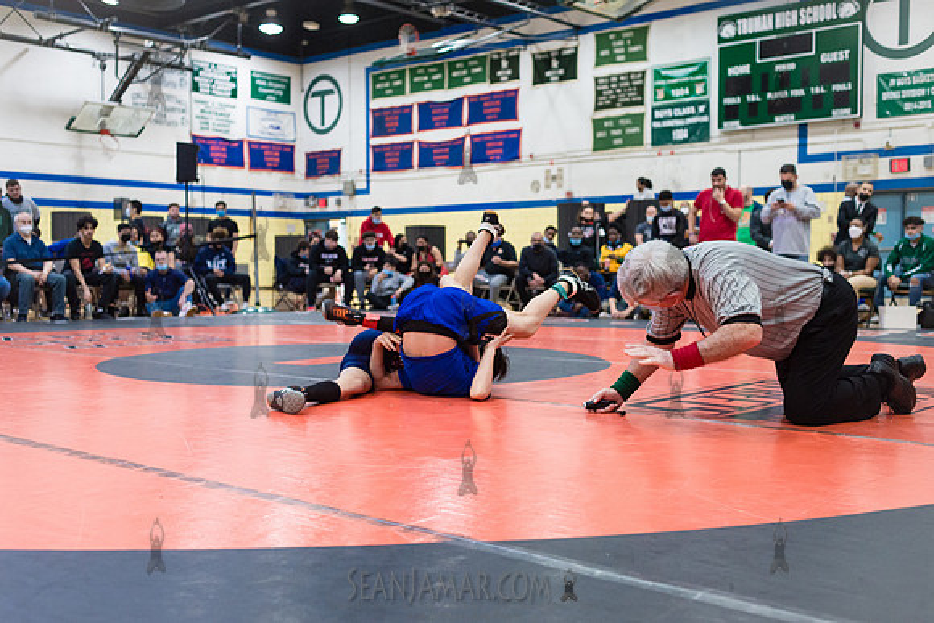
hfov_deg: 50.8
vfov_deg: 35.1
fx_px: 984
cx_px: 467
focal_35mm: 38
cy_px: 312
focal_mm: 35
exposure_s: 1/400
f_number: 3.5
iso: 4000
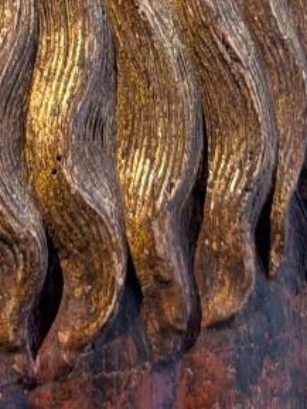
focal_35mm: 199
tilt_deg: +4.3
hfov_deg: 7.4
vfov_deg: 9.3
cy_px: -417
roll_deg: +0.7
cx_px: -76
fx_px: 2351
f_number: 1.78
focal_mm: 6.76
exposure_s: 1/65
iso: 100
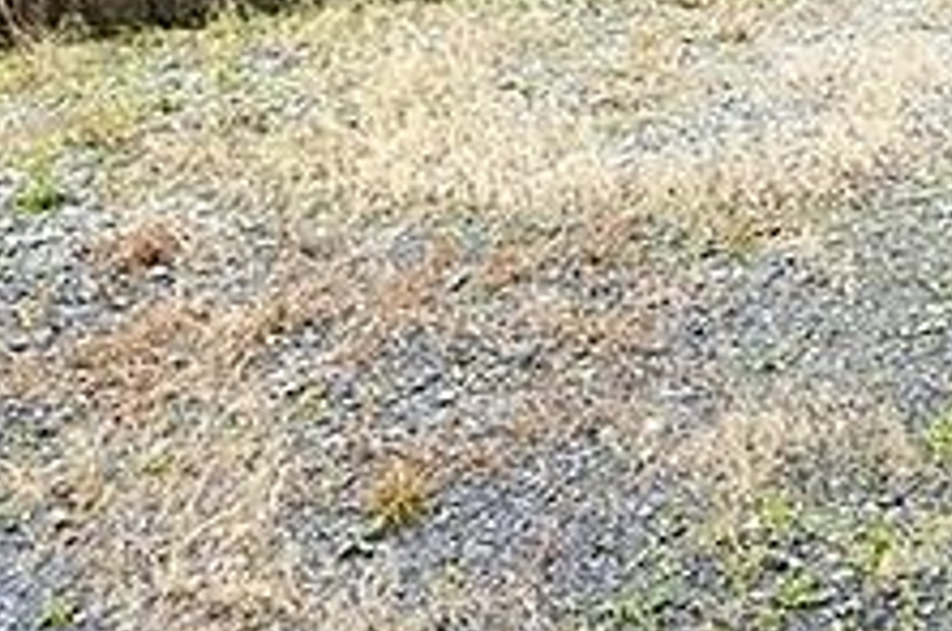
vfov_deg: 24.9
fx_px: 1372
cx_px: 1132
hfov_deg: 32.0
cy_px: 30
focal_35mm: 52
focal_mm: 6.7
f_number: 3.5
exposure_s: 1/250
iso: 320
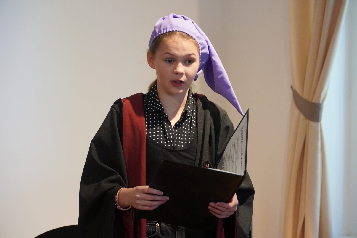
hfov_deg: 16.7
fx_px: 1220
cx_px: 178
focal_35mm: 123
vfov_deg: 11.1
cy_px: 119
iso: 5000
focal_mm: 82
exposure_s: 1/160
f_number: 5.6
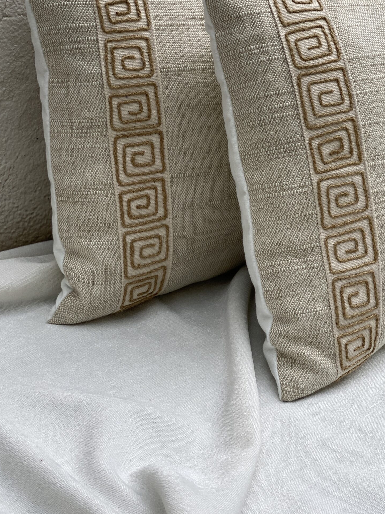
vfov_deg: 28.1
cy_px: 198
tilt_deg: -22.5
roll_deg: -7.4
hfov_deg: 21.2
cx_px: 252
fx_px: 1023
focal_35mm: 69
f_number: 2
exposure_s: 1/249
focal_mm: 6
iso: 20
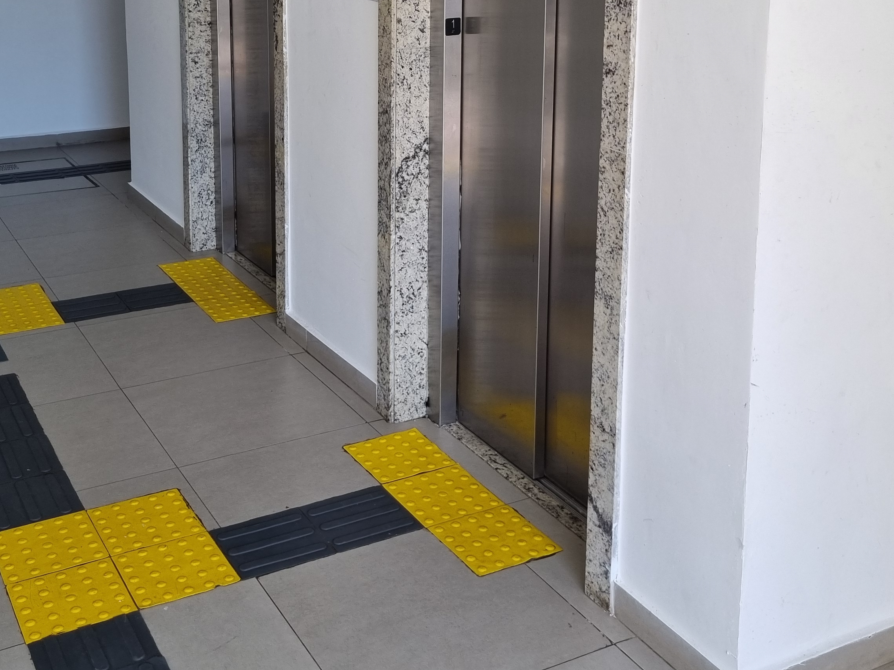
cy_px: 95
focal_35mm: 46
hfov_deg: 41.2
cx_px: 395
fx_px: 1188
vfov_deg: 30.4
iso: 50
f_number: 1.8
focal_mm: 5.4
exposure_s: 1/120
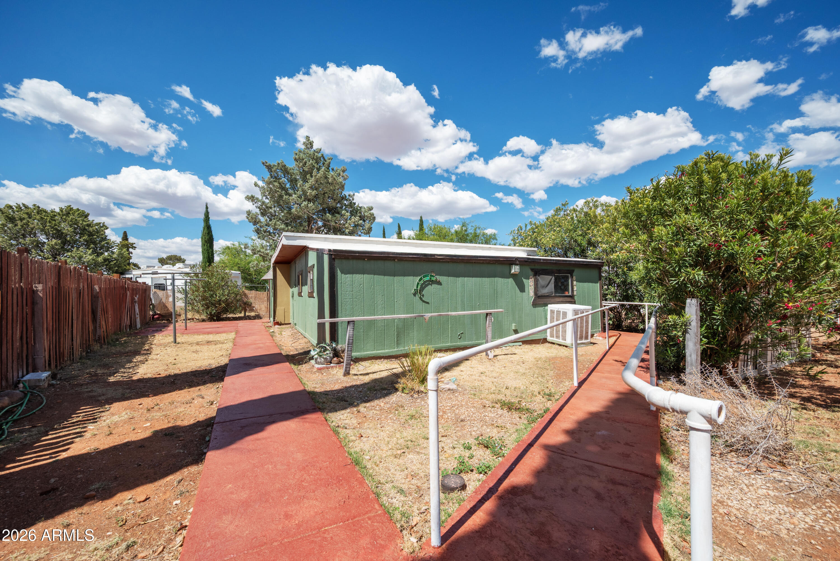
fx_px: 327
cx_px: 420
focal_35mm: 14
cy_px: 280
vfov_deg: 81.2
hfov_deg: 104.2
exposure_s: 1/800
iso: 250
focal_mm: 14
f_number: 9
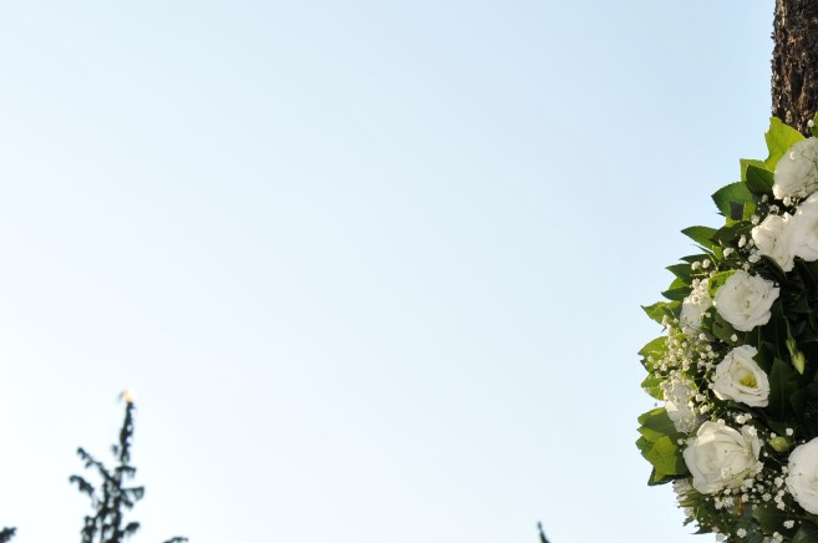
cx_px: 517
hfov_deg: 21.2
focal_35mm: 96
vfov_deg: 14.1
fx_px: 2176
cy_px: 443
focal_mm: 35
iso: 200
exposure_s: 1/250
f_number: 10
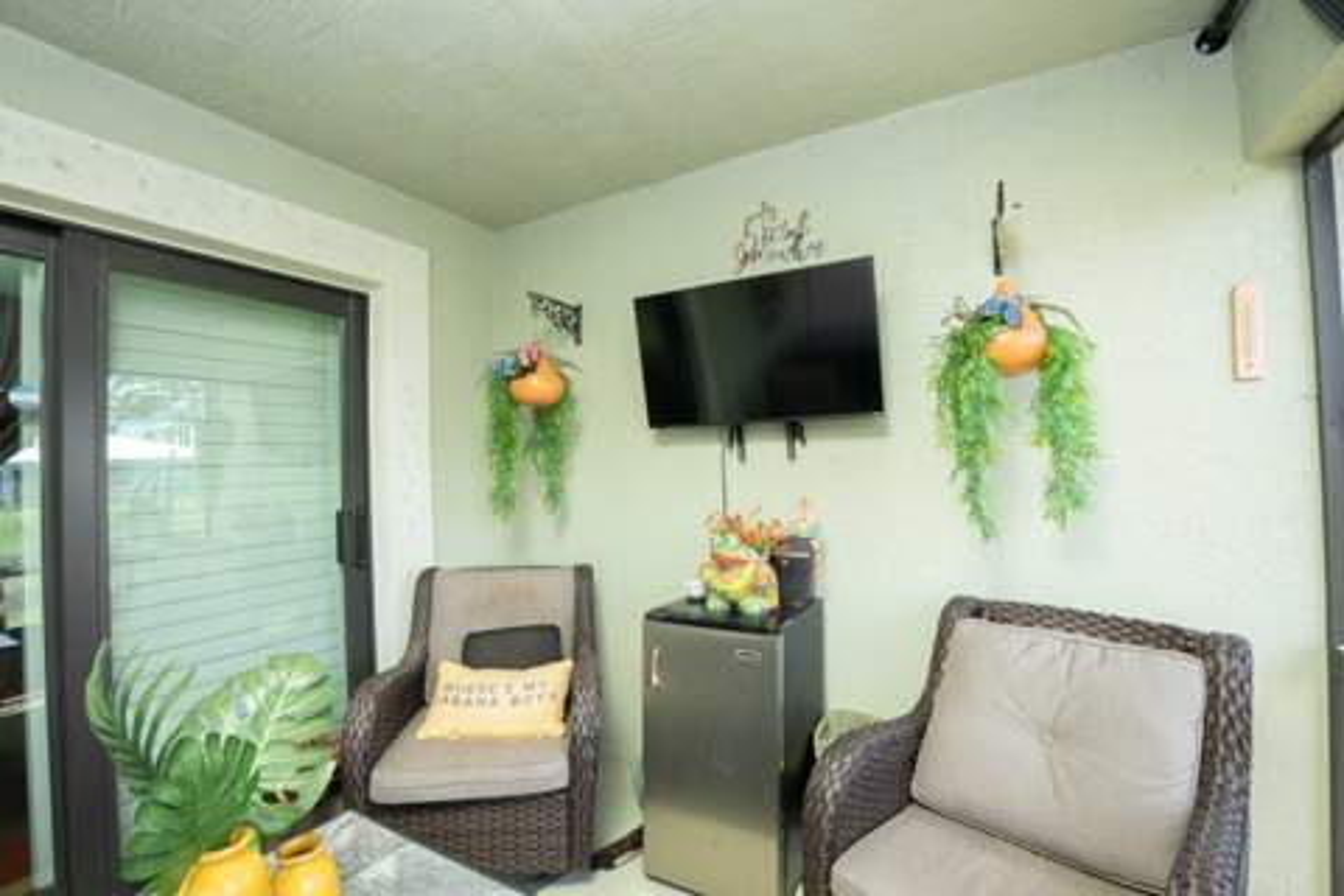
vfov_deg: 77.3
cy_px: 448
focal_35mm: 15
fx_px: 560
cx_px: 672
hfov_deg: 100.4
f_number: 10
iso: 500
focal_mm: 10
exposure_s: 1/125
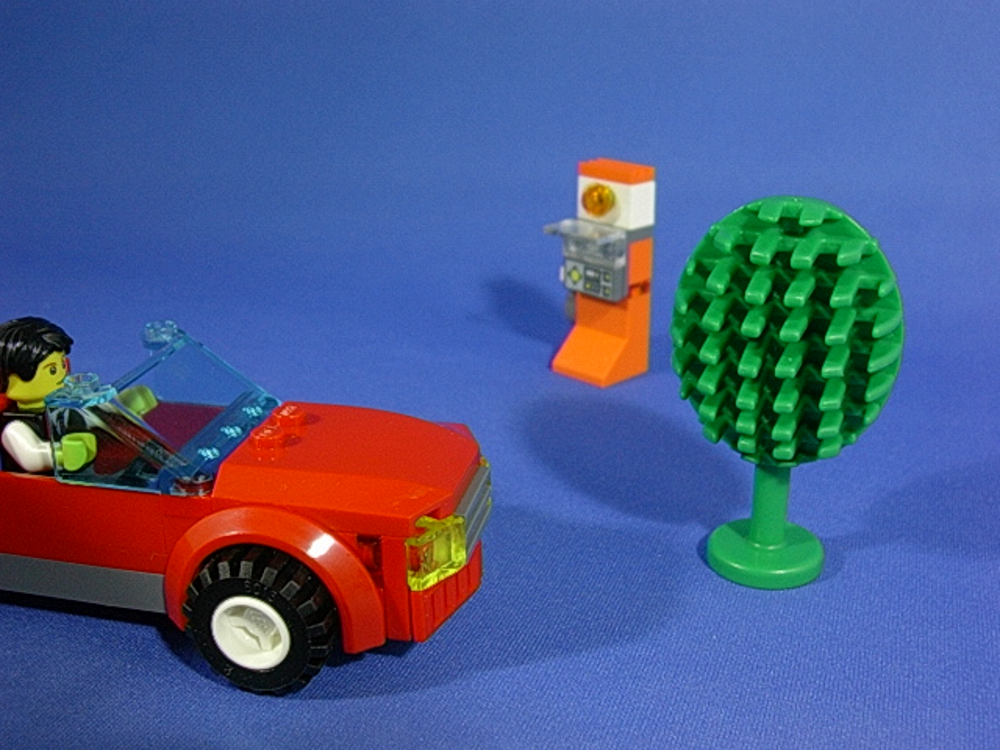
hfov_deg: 45.8
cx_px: 500
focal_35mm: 41
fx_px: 1184
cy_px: 375
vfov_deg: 35.1
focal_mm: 6.2
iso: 70
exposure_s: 1/9.2
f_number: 2.8
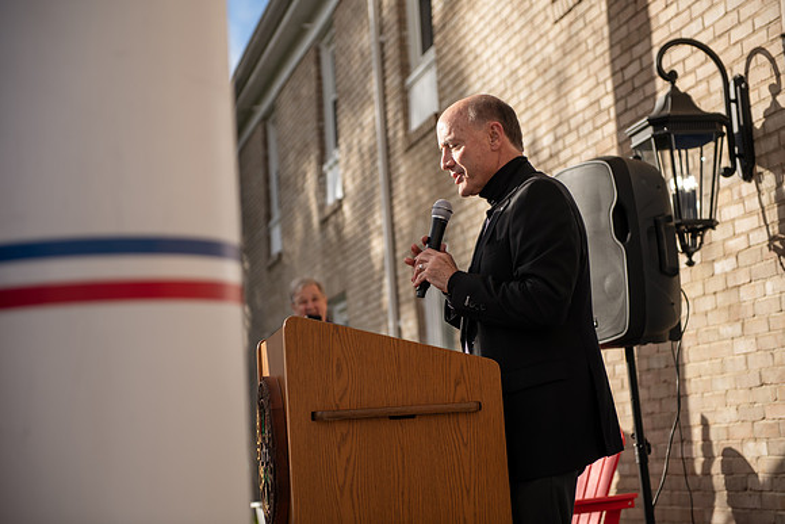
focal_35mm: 70
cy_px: 262
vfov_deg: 19.5
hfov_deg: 28.8
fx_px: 1527
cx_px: 392
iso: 100
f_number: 3.2
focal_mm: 70
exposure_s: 1/800
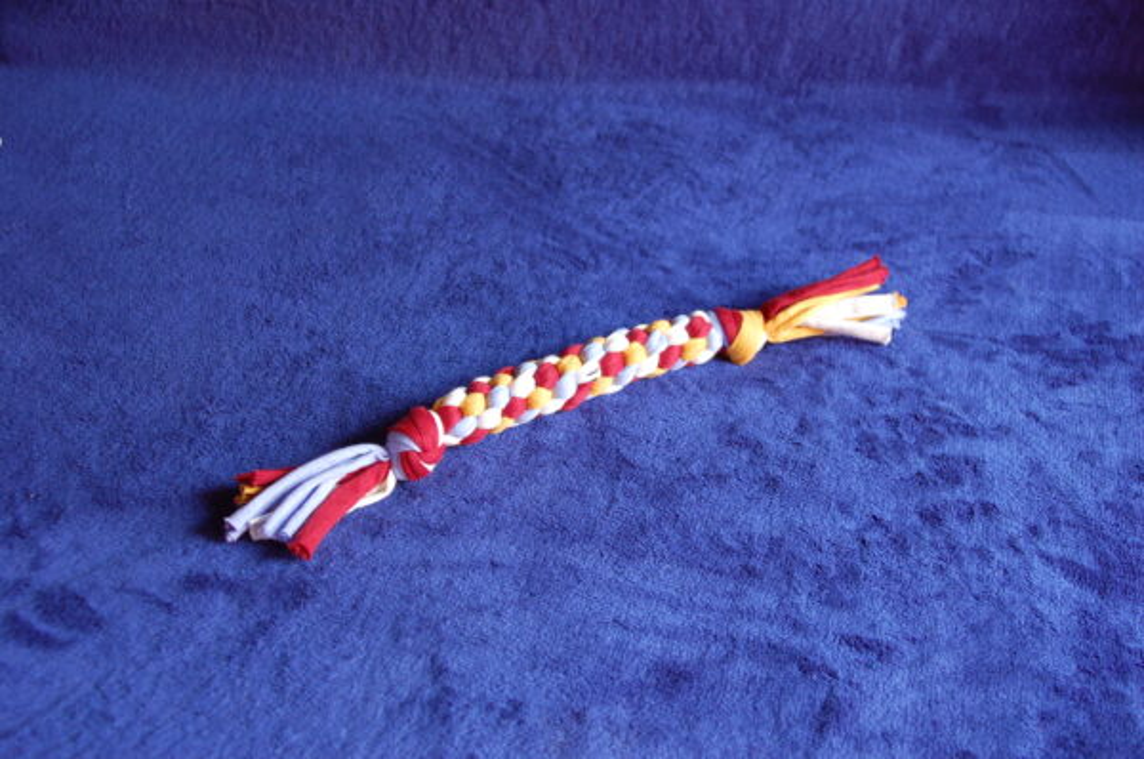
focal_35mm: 42
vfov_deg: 31.8
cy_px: 380
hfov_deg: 46.5
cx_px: 572
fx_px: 1333
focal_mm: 28
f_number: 5
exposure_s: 1/100
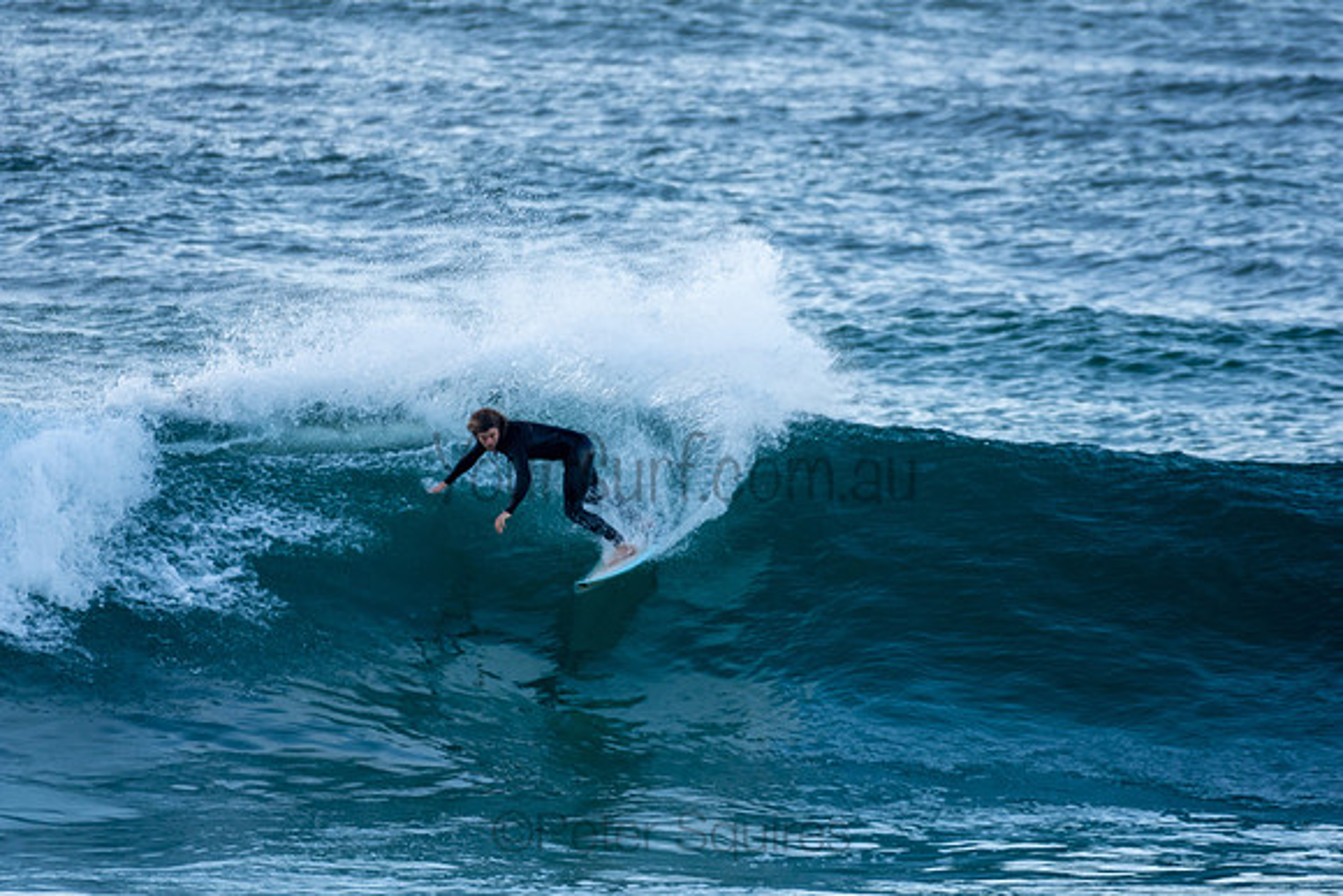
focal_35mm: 750
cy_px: 448
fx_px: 27984
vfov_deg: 1.8
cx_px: 672
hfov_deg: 2.7
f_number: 5.6
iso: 320
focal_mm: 500
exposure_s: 1/250
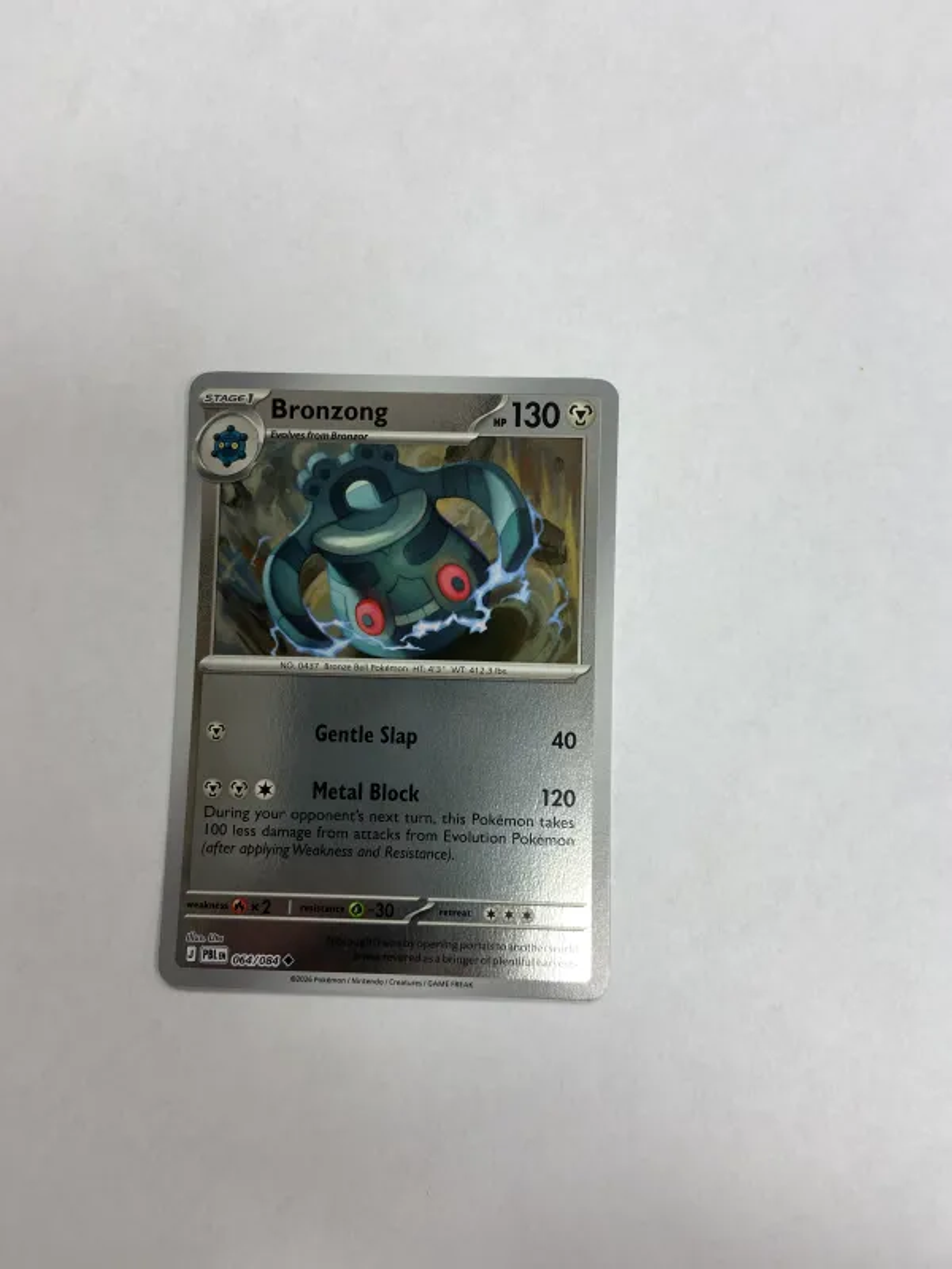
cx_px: 476
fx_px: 953
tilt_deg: -83.9
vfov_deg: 67.3
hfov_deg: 53.1
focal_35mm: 26
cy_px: 634
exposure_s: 1/100
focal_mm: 4.25
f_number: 1.8
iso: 50
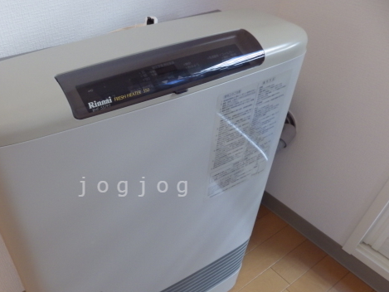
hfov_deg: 58.8
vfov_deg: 46.3
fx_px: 337
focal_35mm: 30
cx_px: 135
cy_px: 187
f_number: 3.1
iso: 160
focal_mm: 4
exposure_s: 1/45
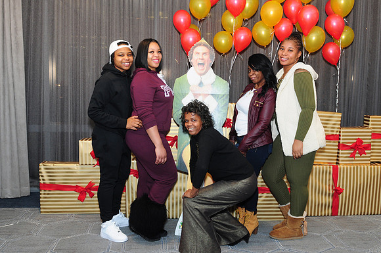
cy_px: 126
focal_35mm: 36
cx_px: 190
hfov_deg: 53.2
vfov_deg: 36.8
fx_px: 380
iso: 500
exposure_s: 1/60
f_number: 5
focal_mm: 24
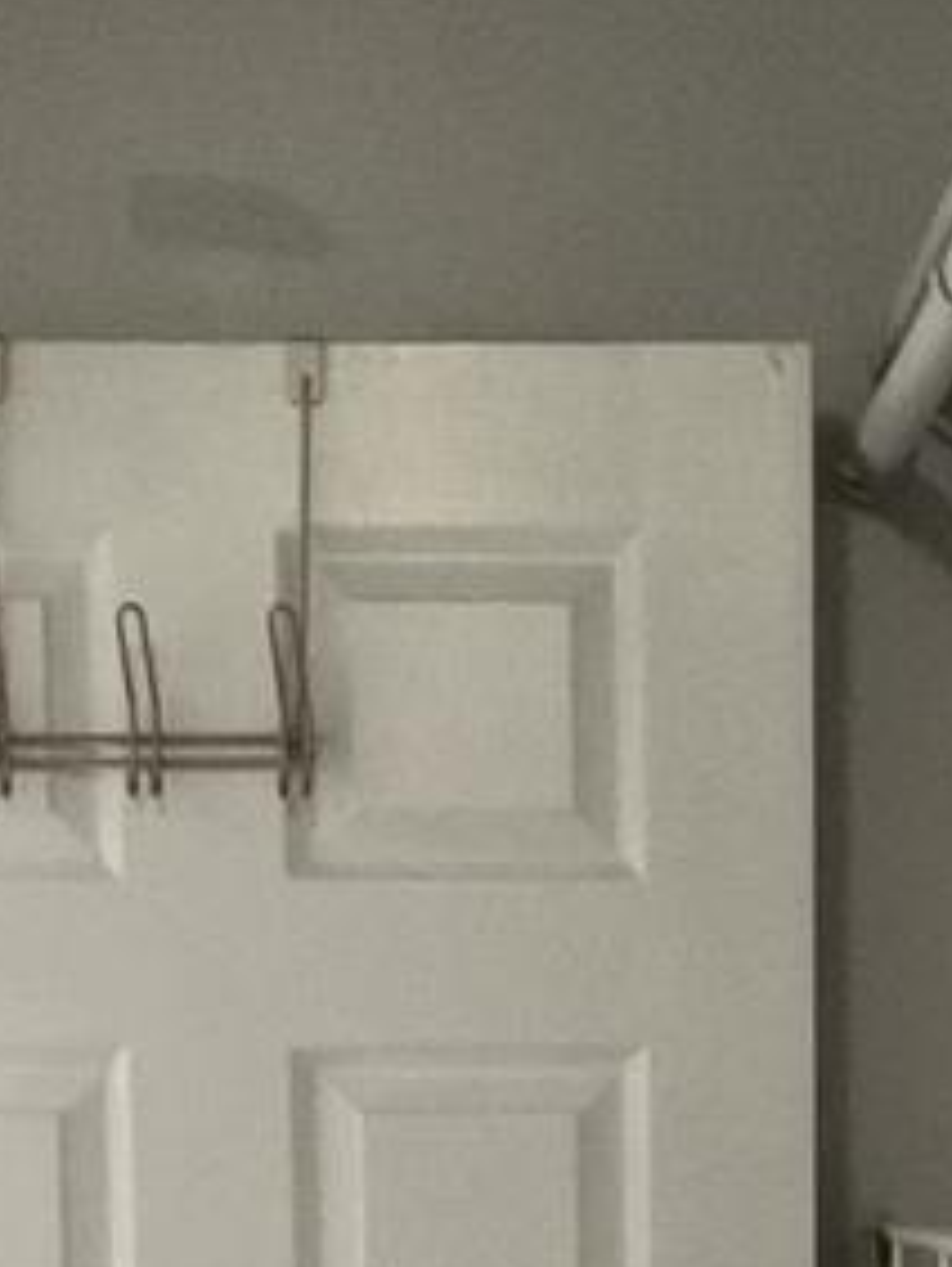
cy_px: 1635
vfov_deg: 16.7
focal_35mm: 111
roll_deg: +1.0
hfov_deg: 13.3
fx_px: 4064
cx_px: 781
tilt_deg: -6.6
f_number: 1.8
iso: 400
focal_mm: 3
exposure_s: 1/30
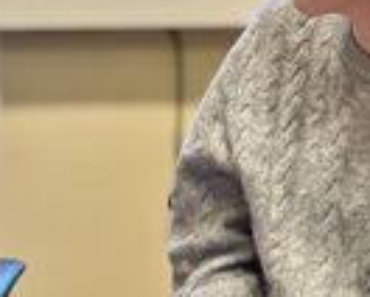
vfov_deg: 7.8
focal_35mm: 199
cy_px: 63
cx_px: 67
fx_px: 2182
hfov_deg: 9.7
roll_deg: -0.9
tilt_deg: -8.1
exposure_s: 1/33
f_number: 2.8
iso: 250
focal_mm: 9
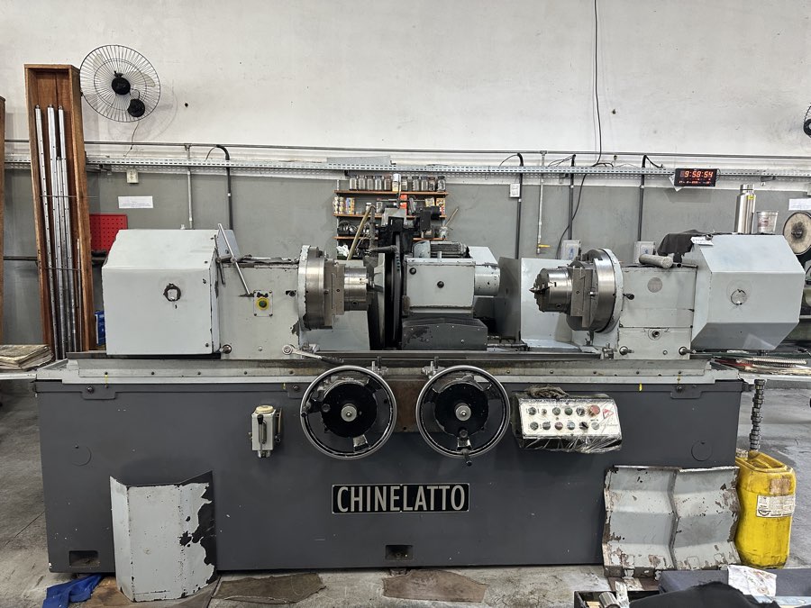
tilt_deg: -6.8
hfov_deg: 71.6
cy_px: 304
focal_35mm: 24
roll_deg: -0.8
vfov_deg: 56.8
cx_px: 406
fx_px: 562
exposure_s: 1/60
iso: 250
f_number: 1.78
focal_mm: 6.86
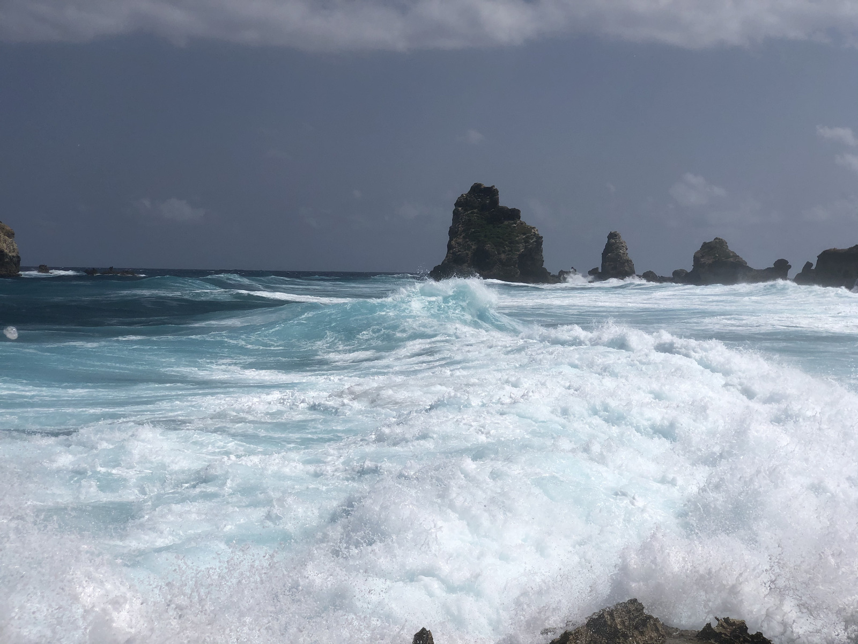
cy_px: 322
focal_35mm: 52
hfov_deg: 36.8
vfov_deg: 28.0
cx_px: 429
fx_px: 1289
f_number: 2.4
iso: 16
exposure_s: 1/4367
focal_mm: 6
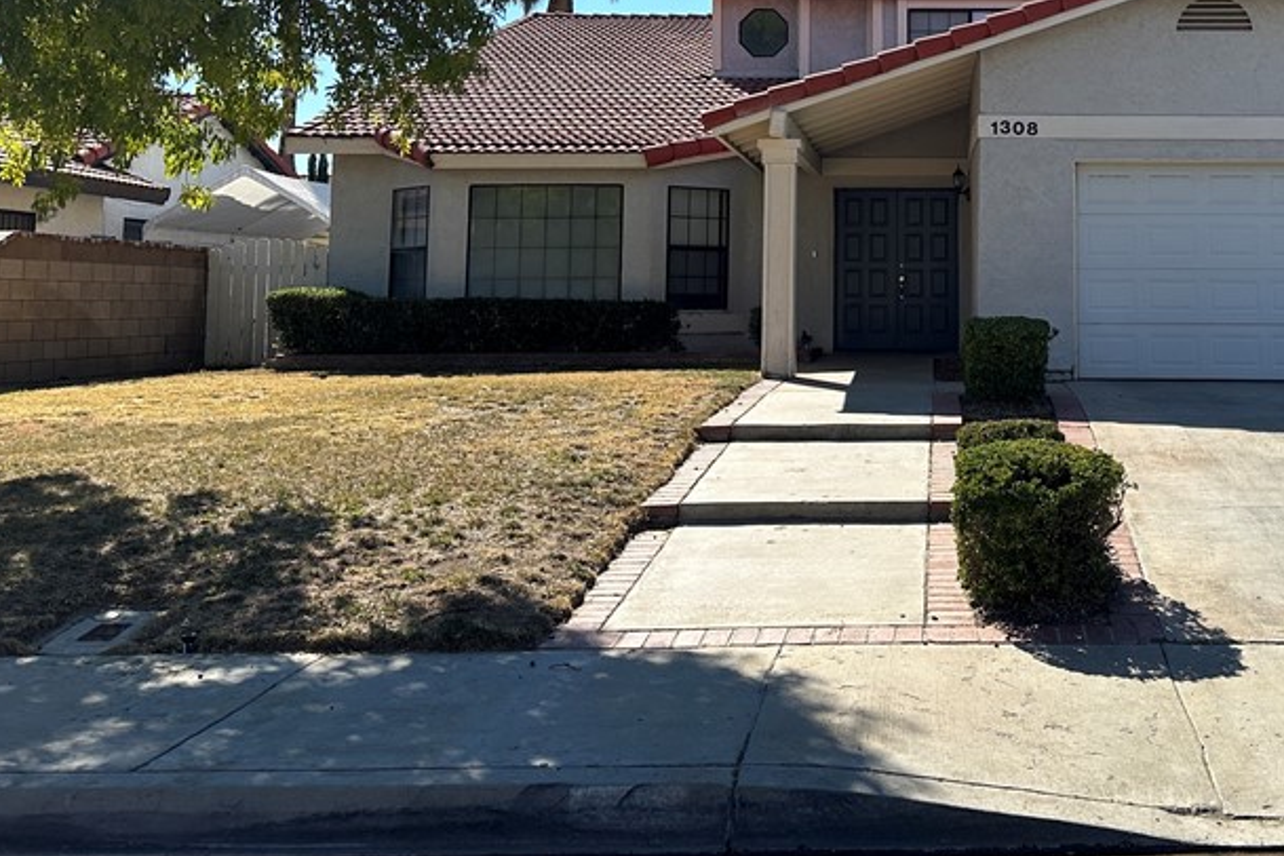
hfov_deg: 44.9
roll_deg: -0.1
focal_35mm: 42
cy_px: 139
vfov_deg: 30.9
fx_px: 1498
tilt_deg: +5.4
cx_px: 953
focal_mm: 6.86
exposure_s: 1/5263
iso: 80
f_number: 1.78
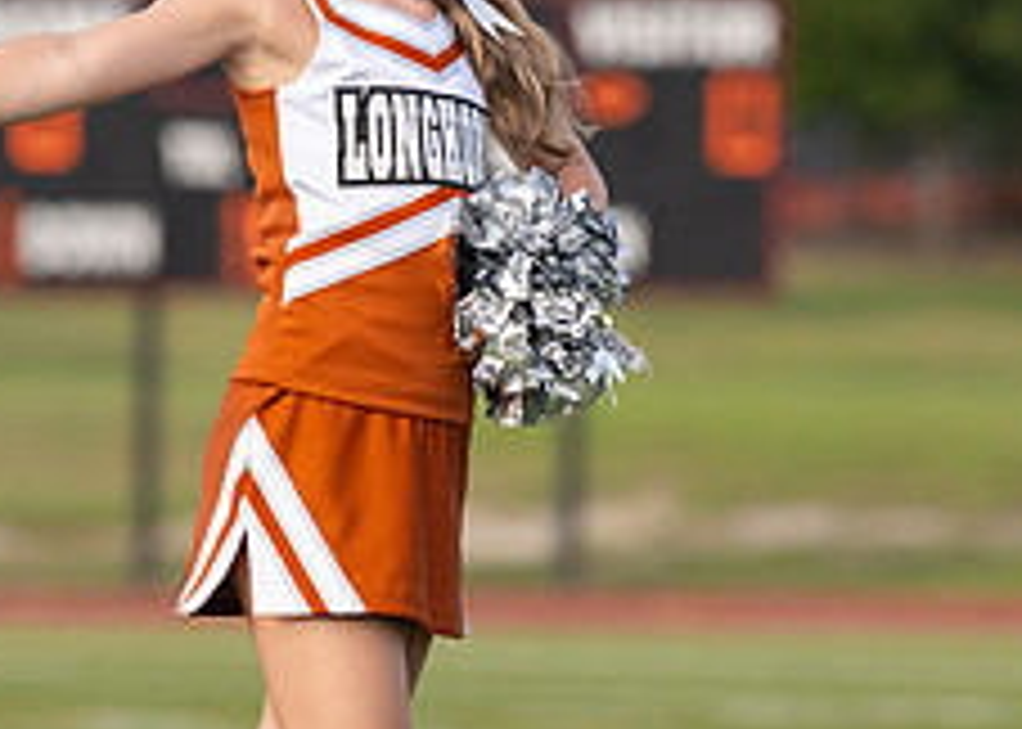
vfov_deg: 3.5
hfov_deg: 5.0
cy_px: 325
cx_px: 388
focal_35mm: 407
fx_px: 11810
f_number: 2.8
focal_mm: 125
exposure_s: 1/3200
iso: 400
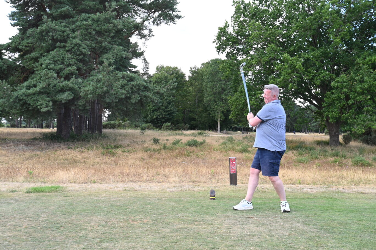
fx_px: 428
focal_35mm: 41
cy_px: 125
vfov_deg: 32.6
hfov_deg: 47.4
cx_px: 188
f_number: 8
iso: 200
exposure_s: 1/100
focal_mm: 41
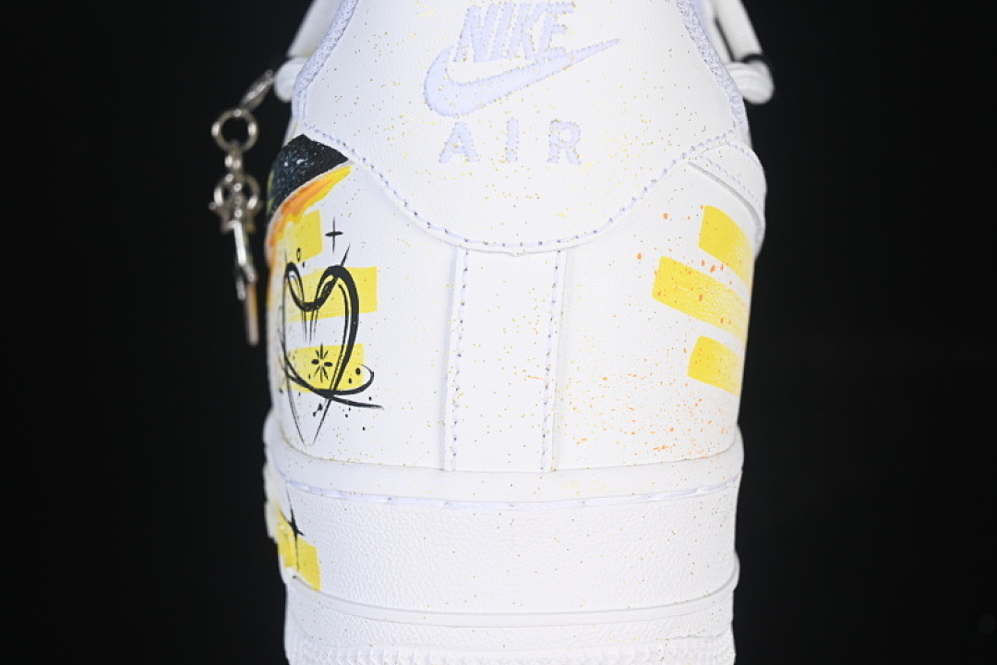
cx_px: 498
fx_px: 2077
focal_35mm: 75
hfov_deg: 27.0
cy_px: 332
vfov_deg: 18.2
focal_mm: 50
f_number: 7.1
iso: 160
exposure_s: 1/80
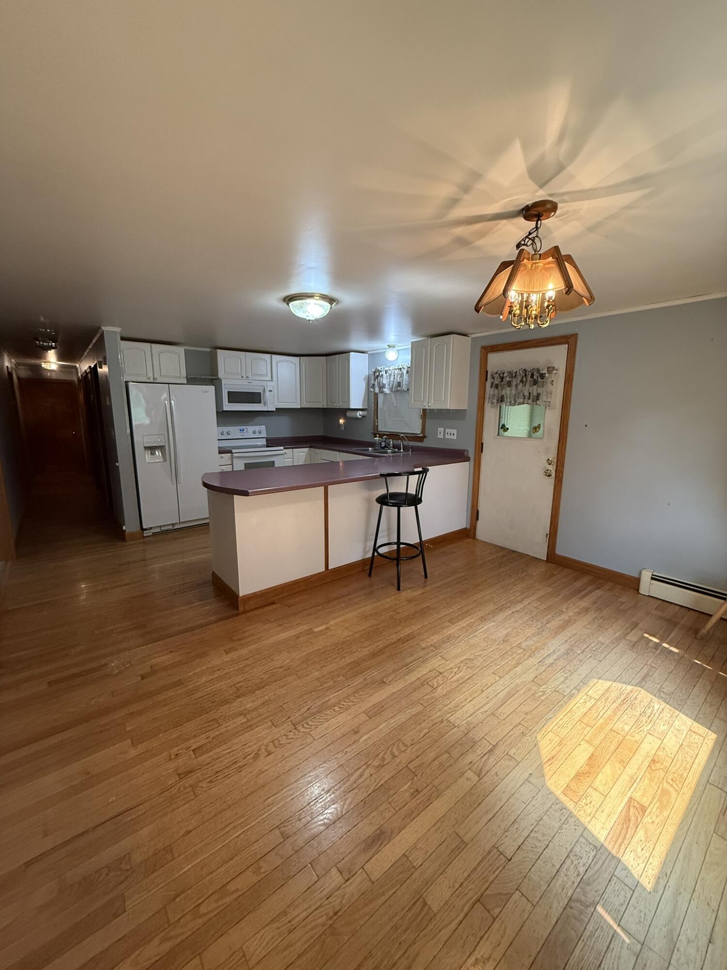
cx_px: 364
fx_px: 392
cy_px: 485
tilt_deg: -10.2
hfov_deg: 85.7
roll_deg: -0.5
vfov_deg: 102.1
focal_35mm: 14
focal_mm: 2.22
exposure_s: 1/120
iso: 250
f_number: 2.2
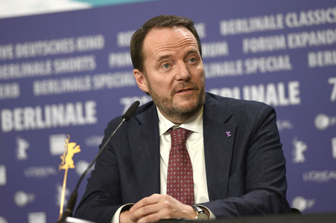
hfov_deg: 10.3
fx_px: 1865
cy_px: 112
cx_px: 168
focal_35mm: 200
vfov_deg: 6.9
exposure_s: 1/250
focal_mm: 200
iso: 1000
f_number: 3.5
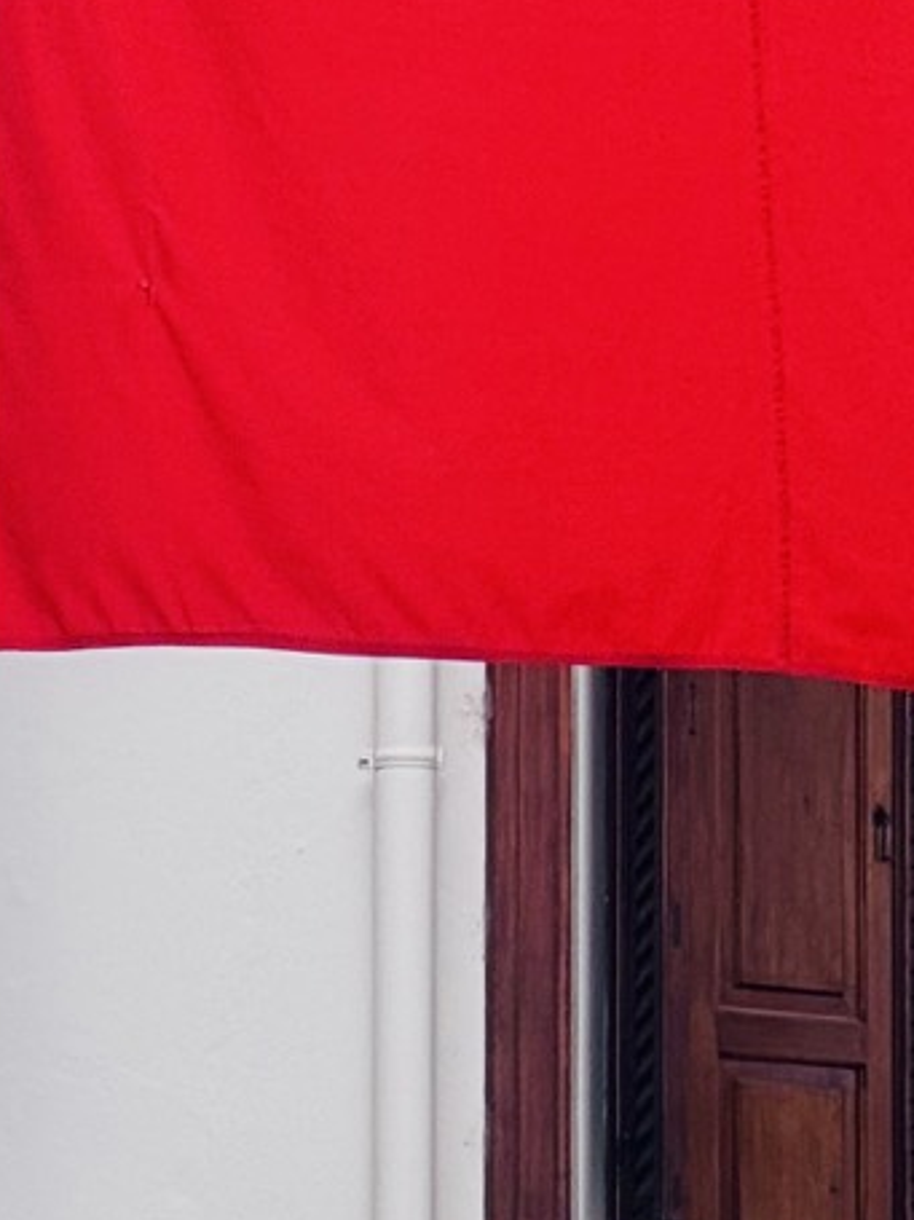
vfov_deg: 4.2
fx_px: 16730
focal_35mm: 475
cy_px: 402
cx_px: 662
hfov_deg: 3.1
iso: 50
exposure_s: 1/213
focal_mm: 15.66
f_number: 2.8
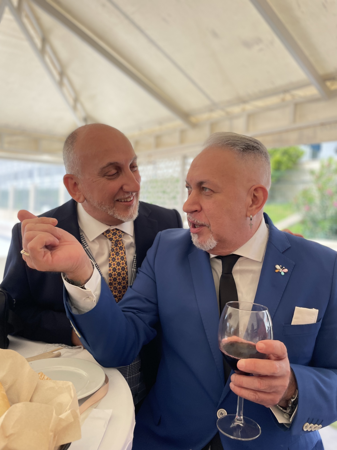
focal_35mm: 26
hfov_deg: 53.1
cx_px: 168
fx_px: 337
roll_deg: -2.2
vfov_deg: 67.3
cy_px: 225
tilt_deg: -2.1
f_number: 1.6
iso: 50
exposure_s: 1/972
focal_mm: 4.2
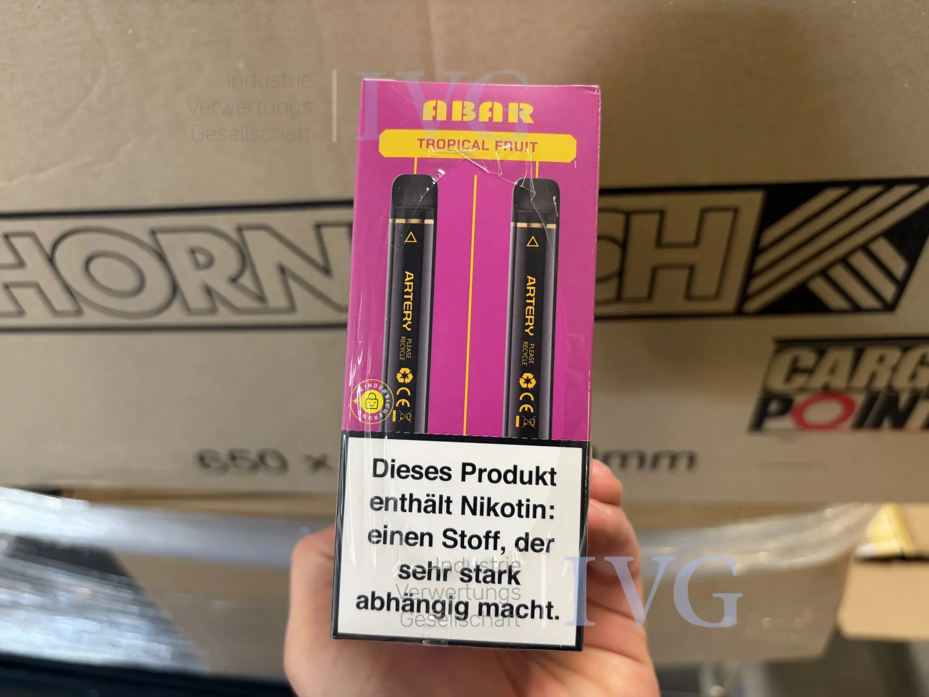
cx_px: 464
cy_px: 348
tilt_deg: -46.4
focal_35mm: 26
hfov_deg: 67.3
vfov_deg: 53.1
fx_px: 698
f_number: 1.6
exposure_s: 1/50
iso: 125
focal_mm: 5.96
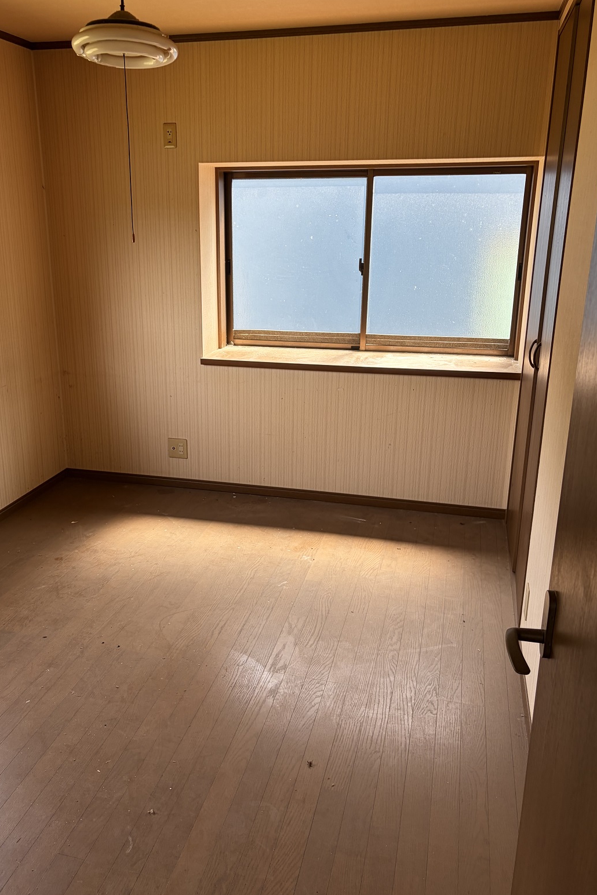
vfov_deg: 61.9
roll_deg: +0.3
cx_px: 251
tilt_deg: -17.0
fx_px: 746
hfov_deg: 43.5
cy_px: 445
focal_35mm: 30
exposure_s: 1/176
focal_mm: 5.96
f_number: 1.6
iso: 50
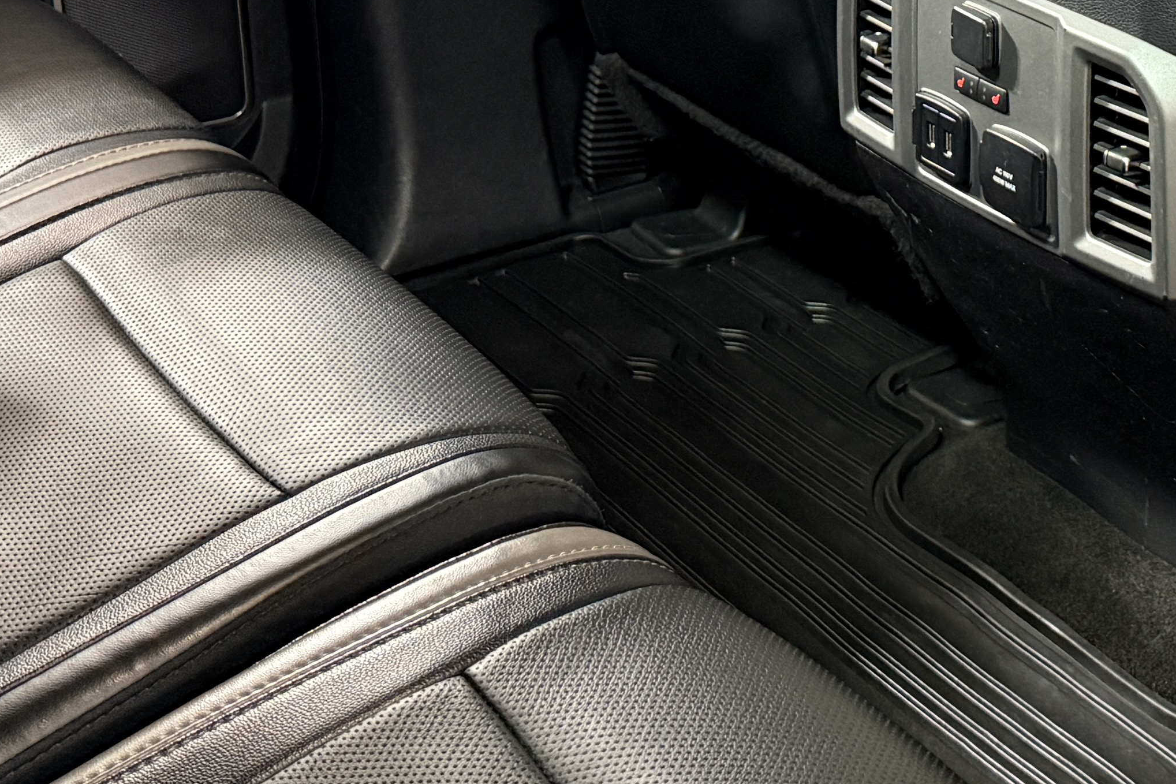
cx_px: 1005
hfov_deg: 28.0
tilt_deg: -14.5
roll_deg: +0.4
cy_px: -130
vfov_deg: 18.5
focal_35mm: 70
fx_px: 2286
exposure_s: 1/40
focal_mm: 6.76
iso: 640
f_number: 1.78
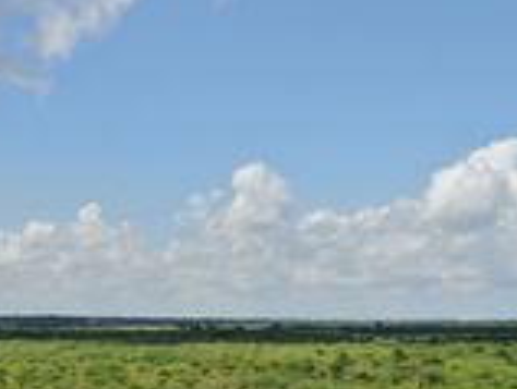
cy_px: 342
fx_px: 1182
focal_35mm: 79
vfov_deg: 18.4
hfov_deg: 24.3
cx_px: 108
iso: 100
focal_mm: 4.48
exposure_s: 1/1600
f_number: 2.8
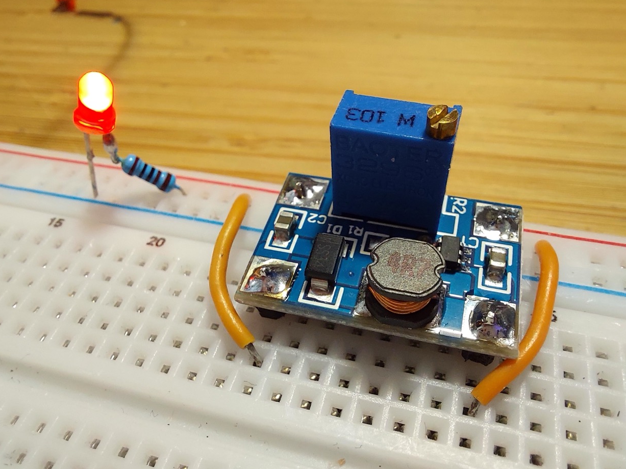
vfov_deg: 56.8
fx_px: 434
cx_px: 305
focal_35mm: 24
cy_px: 240
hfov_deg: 71.6
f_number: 2.4
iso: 64
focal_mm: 2.13
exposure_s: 1/33.4
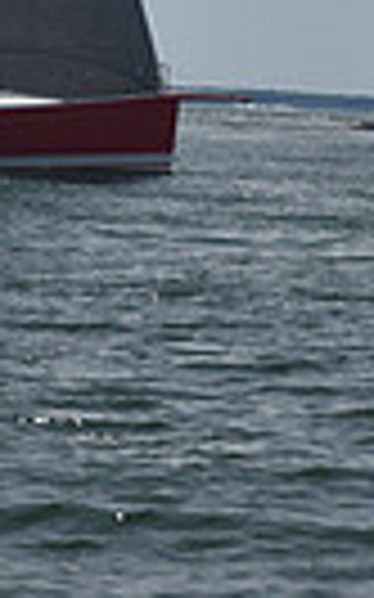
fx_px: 6155
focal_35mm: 377
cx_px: 201
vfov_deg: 5.4
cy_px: -679
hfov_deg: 3.5
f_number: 8
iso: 250
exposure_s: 1/800
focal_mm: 85
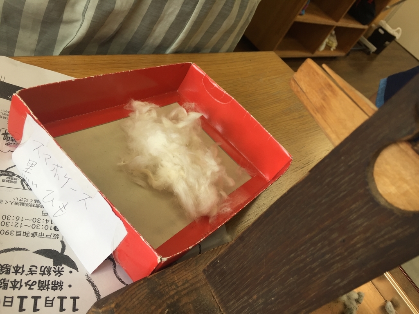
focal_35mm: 29
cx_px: 210
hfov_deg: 61.7
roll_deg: -36.6
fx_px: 351
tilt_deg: -38.0
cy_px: 157
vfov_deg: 48.2
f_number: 2.2
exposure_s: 1/50
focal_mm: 4.15
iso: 32
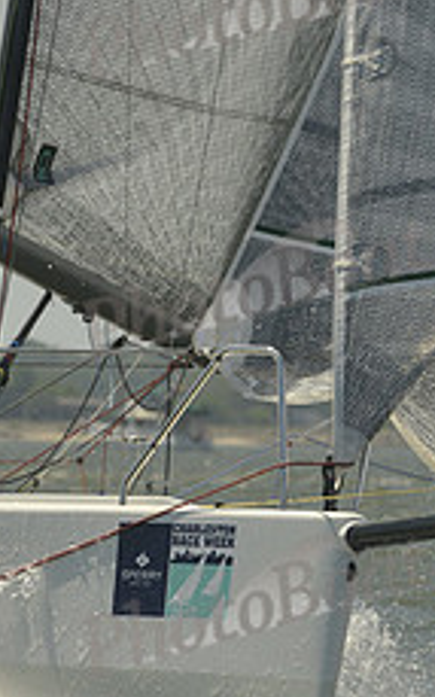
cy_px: 482
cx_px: -73
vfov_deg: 2.8
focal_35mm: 750
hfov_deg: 1.7
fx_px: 14235
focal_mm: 290
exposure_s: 1/1250
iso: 280
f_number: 10
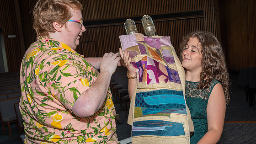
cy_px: 80
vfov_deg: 26.5
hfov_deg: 44.9
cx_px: 166
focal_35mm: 45
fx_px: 305
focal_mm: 22
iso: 320
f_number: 5.6
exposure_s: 1/250
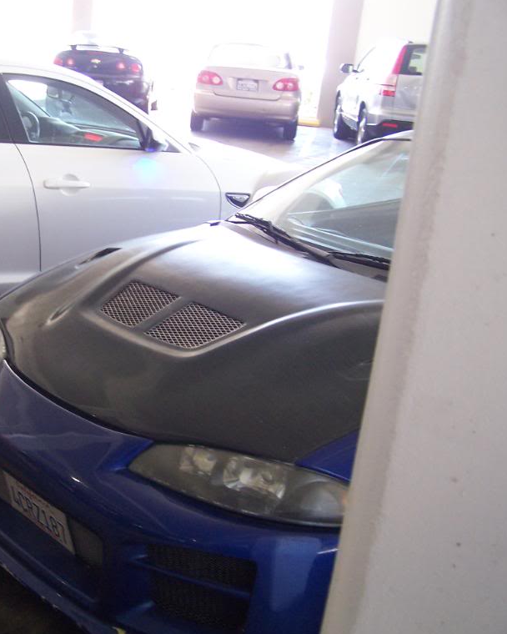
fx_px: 938
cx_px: 89
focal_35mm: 50
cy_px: 317
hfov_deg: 29.4
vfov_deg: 37.3
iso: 140
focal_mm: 6.3
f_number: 2.8
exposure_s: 1/15
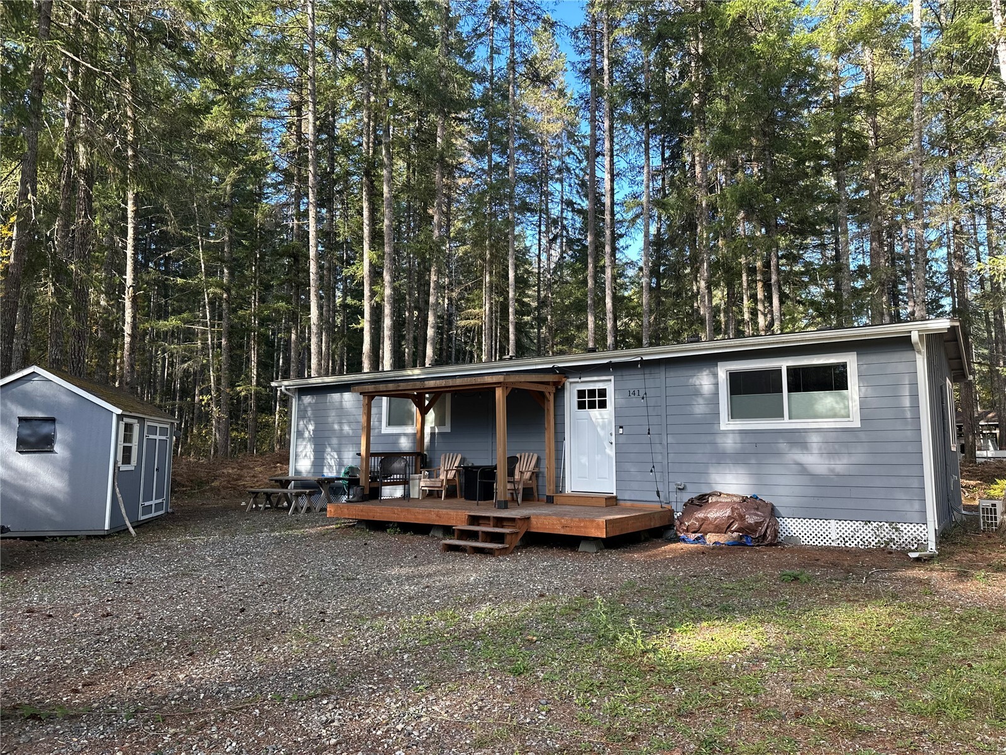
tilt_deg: +7.4
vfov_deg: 56.8
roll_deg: -0.1
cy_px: 378
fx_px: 697
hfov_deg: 71.6
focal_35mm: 24
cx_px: 503
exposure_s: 1/328
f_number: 1.78
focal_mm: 6.86
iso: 80
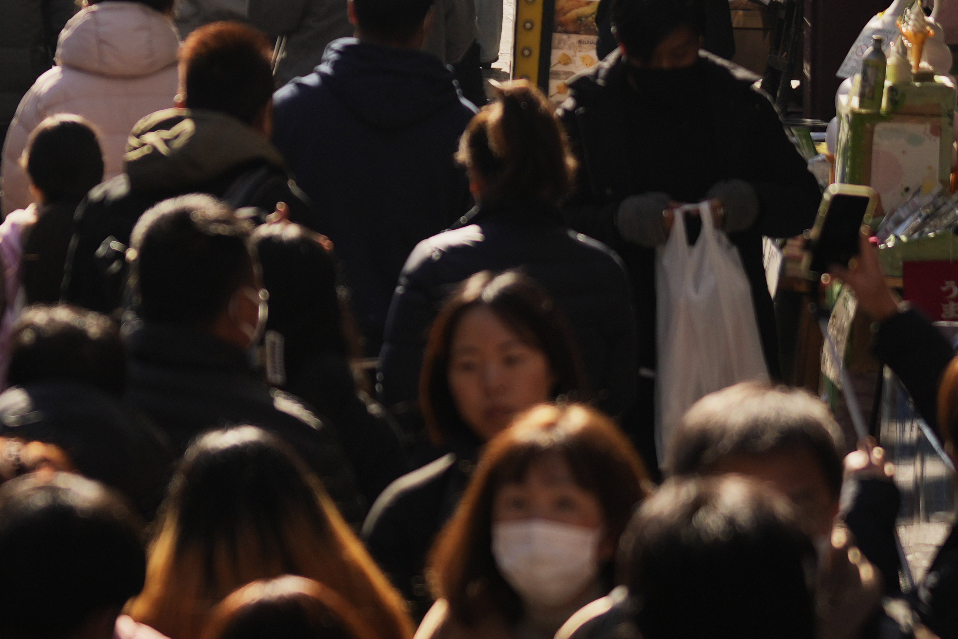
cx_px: -44
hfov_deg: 8.9
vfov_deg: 6.0
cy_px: -216
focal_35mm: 229
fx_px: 6094
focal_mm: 70
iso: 200
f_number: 2.8
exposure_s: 1/4000
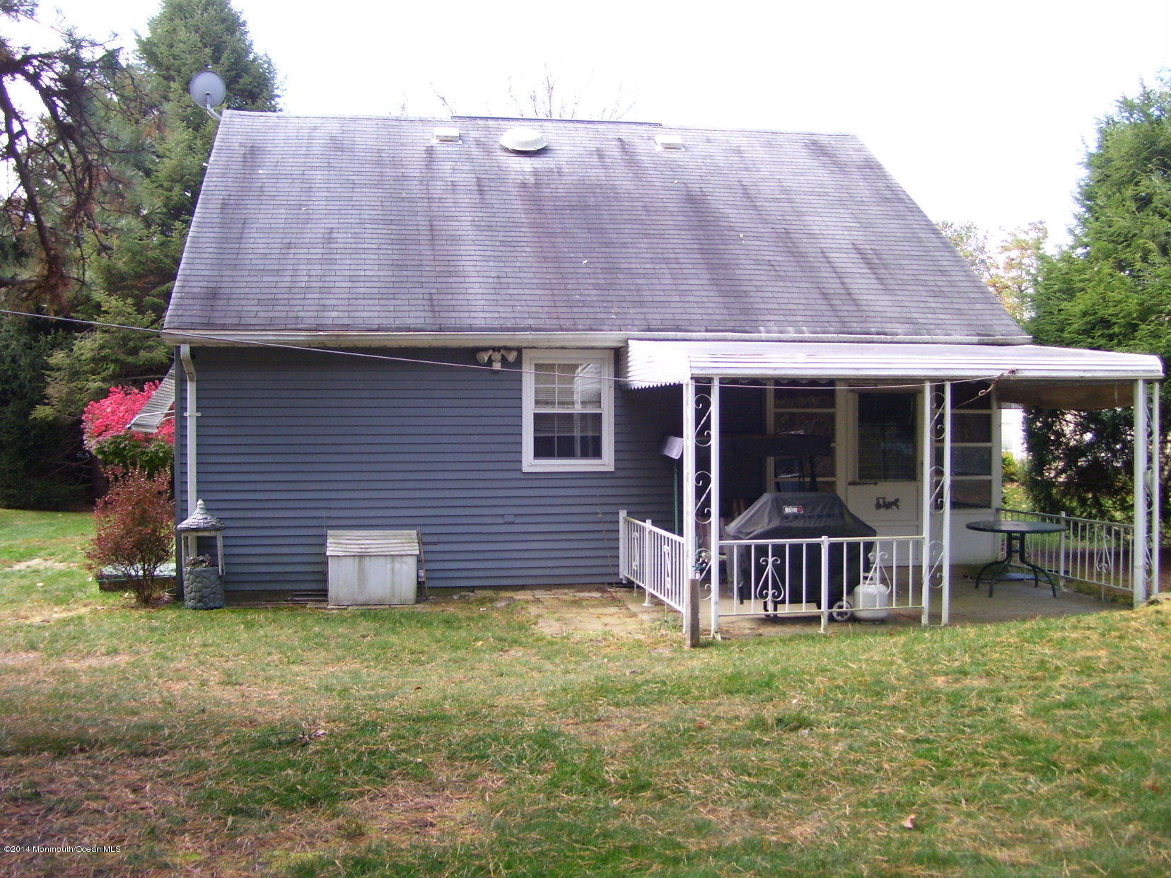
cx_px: 586
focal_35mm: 37
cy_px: 439
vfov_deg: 38.7
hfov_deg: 50.1
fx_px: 1252
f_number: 2.7
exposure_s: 1/125
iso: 80
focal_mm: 6
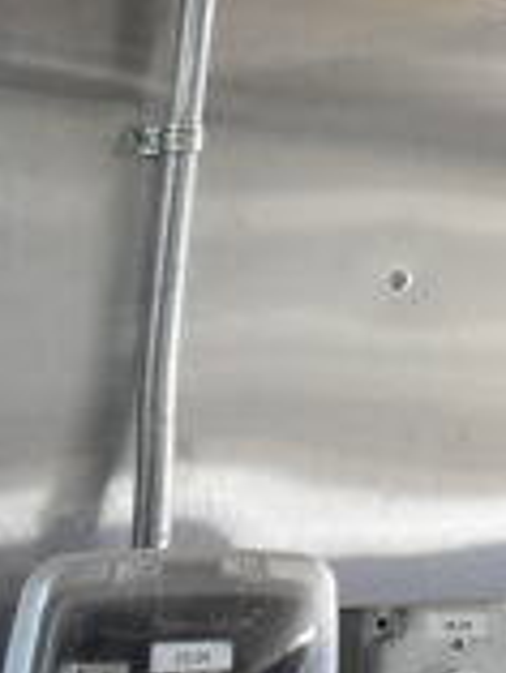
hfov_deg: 12.9
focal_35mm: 101
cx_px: 995
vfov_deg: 18.3
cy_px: -161
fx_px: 1966
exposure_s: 1/60
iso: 1600
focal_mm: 18
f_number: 5
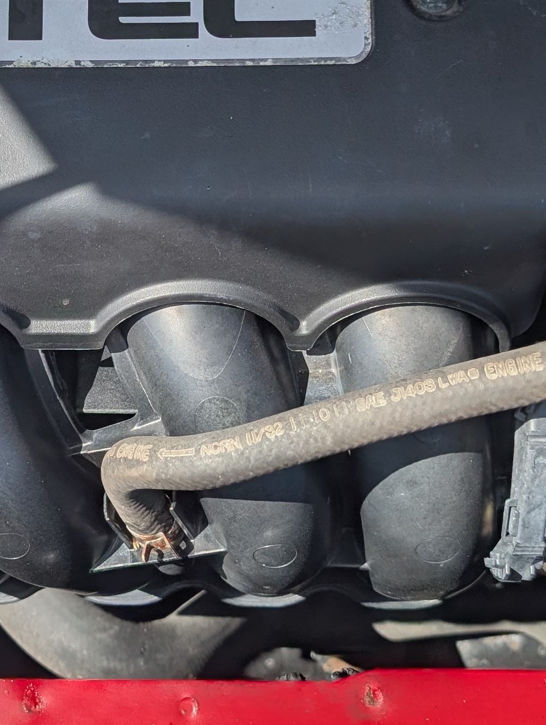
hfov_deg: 22.5
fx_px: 1343
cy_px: 217
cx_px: 74
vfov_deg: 29.9
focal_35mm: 64
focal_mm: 6.9
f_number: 1.68
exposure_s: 1/1151
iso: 19
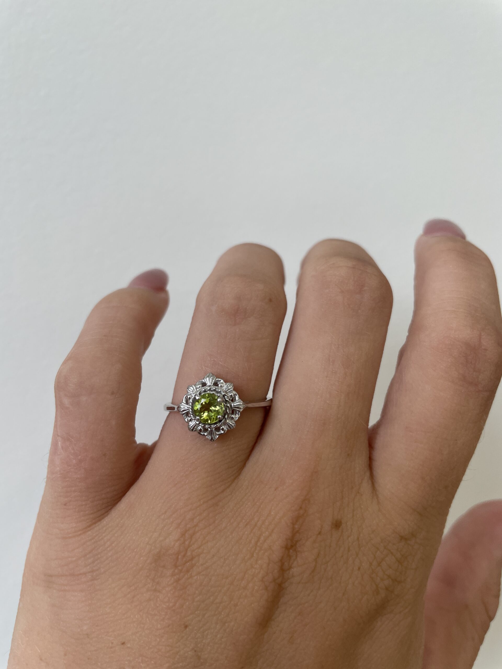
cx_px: 251
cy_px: 334
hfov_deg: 53.1
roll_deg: +3.5
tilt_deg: -14.3
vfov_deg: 67.3
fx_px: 503
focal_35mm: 26
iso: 64
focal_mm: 4.2
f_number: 1.6
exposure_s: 1/120
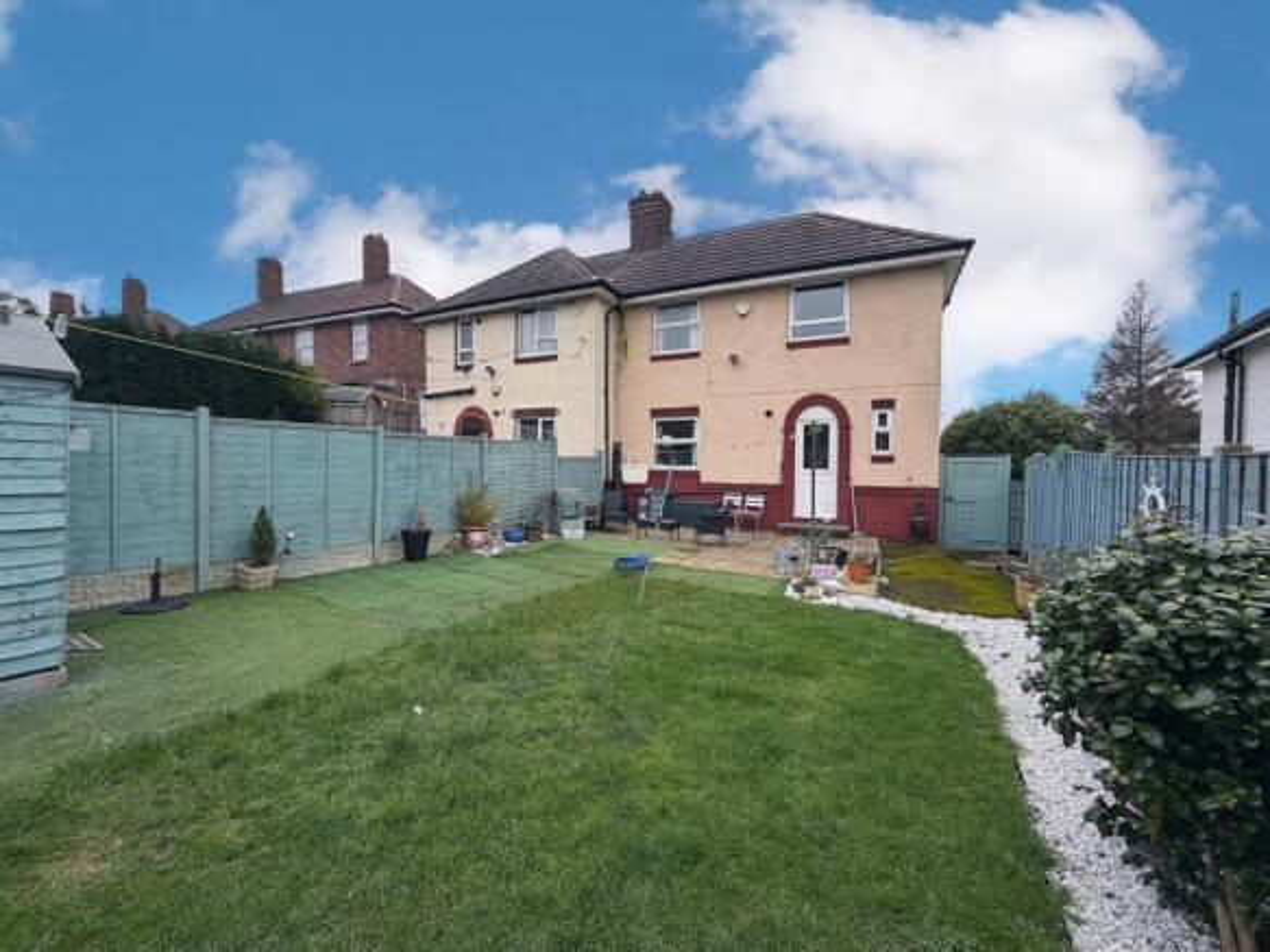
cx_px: 635
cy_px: 476
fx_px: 514
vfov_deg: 85.7
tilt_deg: -3.0
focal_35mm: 14
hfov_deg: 102.1
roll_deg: -0.7
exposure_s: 1/502
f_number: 2.2
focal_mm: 2.22
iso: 64
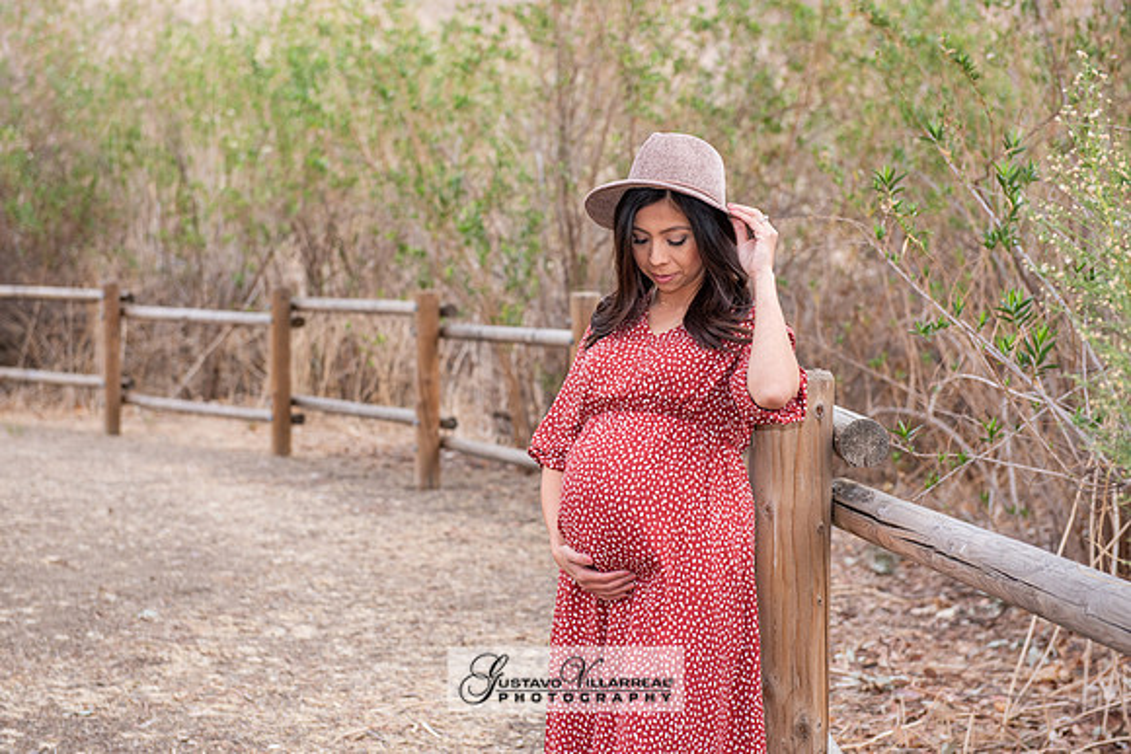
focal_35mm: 70
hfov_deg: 28.8
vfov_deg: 19.5
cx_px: 566
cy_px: 377
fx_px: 2200
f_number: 5
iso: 500
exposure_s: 1/125
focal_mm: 70
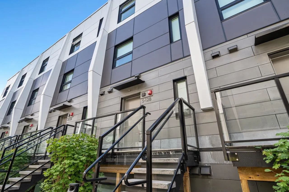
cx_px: 144
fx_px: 144
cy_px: 96
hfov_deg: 90.0
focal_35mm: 18
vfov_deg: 67.4
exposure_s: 1/13
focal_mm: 18
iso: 100
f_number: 8
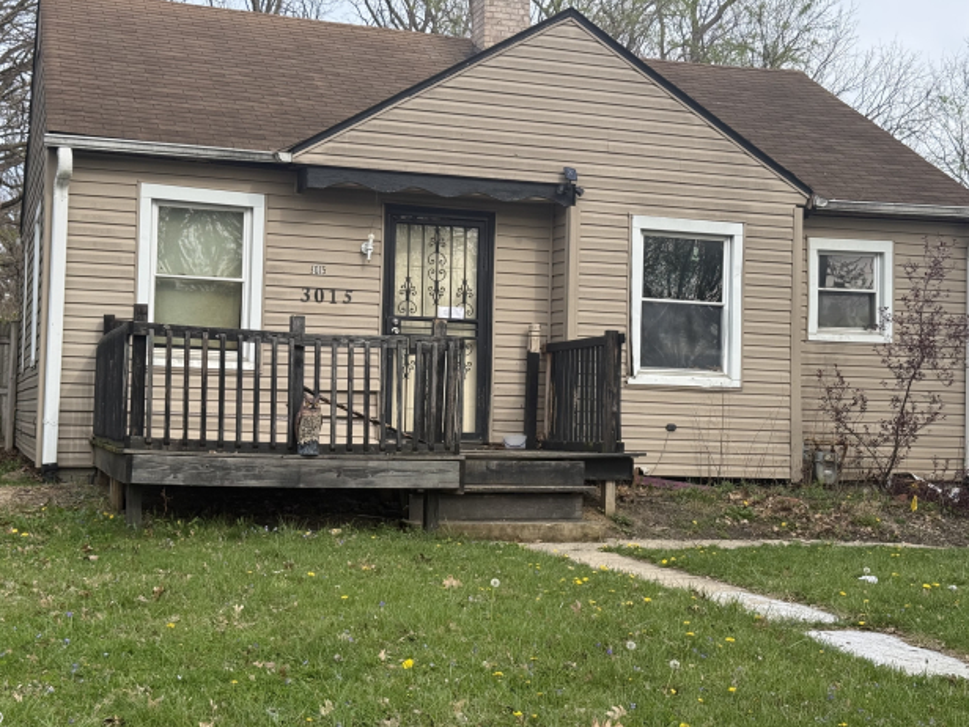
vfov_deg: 28.0
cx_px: 482
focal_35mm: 52
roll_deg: -1.7
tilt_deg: +3.0
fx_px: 1456
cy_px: 348
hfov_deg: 36.8
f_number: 1.78
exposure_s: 1/1754
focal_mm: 6.76
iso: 64
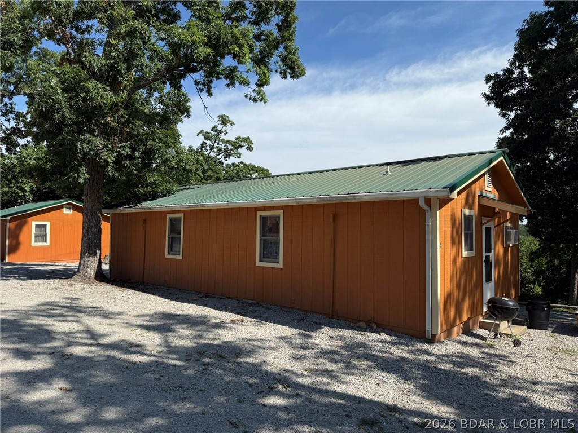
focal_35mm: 24
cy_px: 216
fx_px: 401
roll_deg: -0.4
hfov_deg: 71.6
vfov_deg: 56.8
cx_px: 289
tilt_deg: +3.5
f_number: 1.78
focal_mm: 6.76
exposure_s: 1/5319
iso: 80
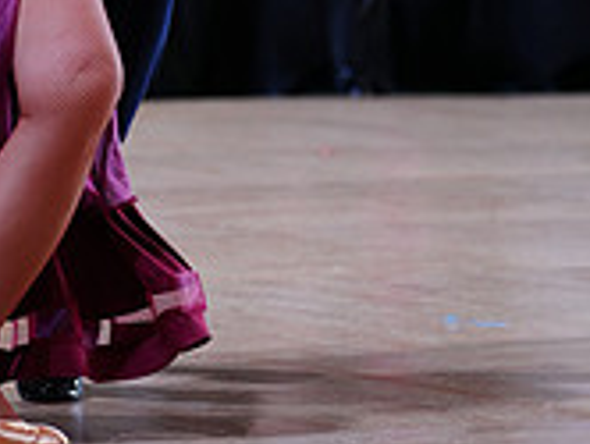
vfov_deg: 4.3
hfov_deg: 5.7
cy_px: -139
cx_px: -59
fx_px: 5906
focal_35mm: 346
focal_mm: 103
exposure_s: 1/500
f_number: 2.8
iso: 640
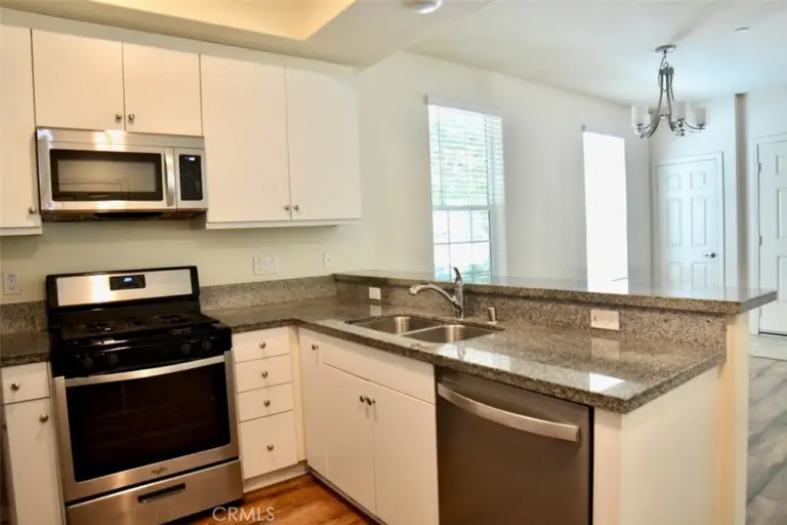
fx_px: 459
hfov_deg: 81.2
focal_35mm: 21
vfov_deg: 59.5
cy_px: 262
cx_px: 394
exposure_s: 1/60
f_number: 4
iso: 640
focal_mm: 14
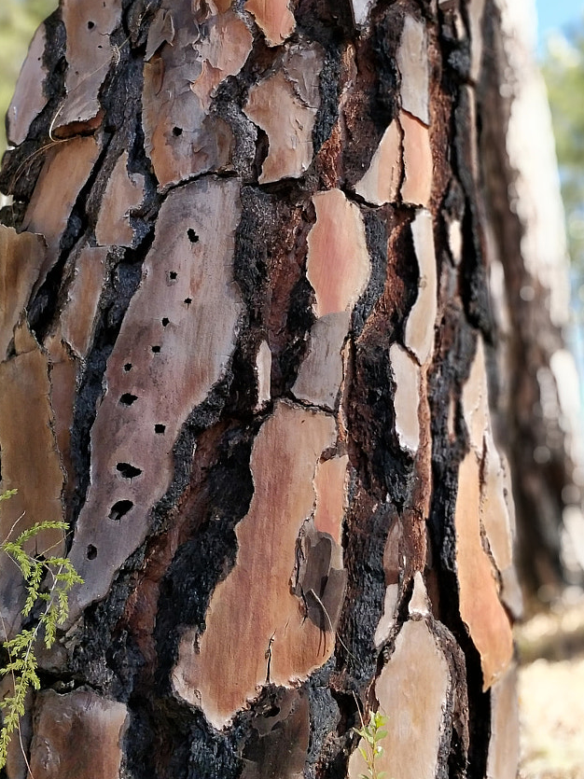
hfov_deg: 31.4
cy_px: 257
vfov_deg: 40.7
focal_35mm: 46
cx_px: 240
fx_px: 1035
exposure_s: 1/389
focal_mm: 4.1
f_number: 1.7
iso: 320
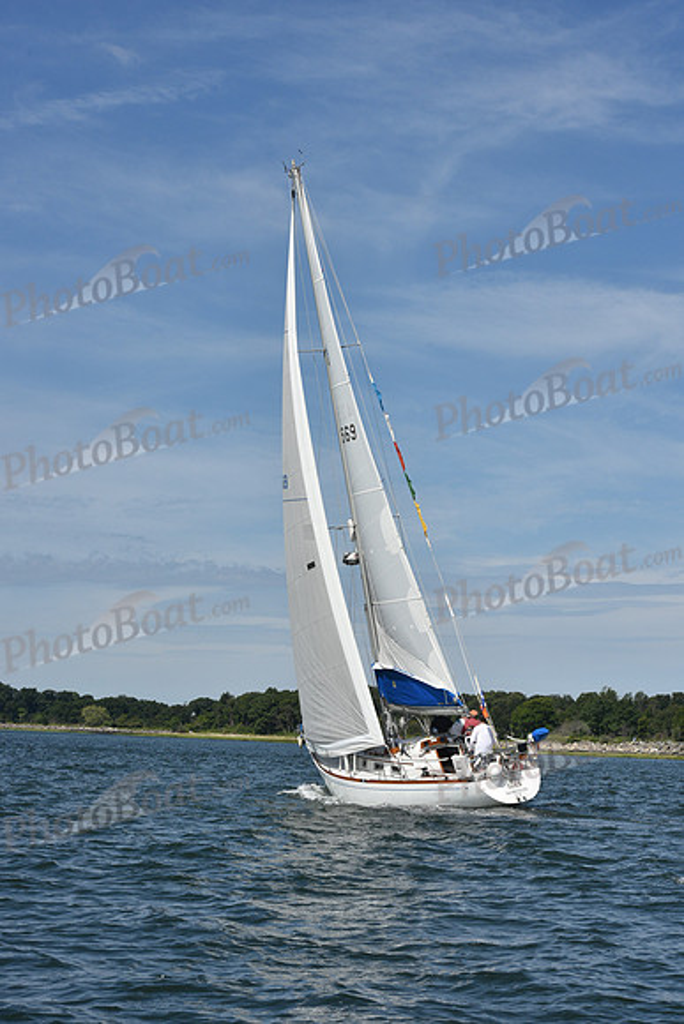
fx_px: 1994
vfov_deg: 28.8
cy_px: 512
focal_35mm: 70
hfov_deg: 19.5
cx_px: 342
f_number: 11
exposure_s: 1/1000
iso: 320
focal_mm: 70
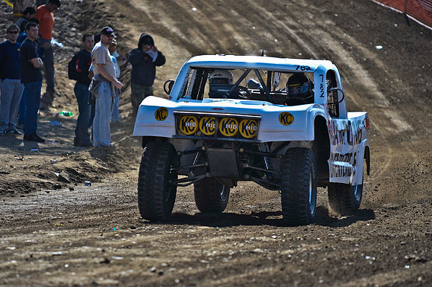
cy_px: 144
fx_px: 4078
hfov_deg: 6.1
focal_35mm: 340
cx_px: 216
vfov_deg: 4.0
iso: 640
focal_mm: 340
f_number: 4.8
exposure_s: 1/2000
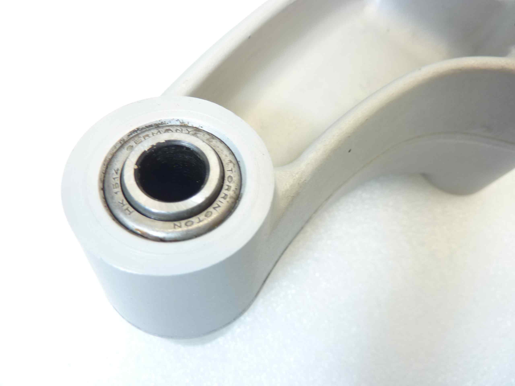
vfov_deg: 54.9
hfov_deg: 69.4
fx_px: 372
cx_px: 258
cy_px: 193
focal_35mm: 25
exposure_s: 1/13
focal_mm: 4.1
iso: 80
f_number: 3.3
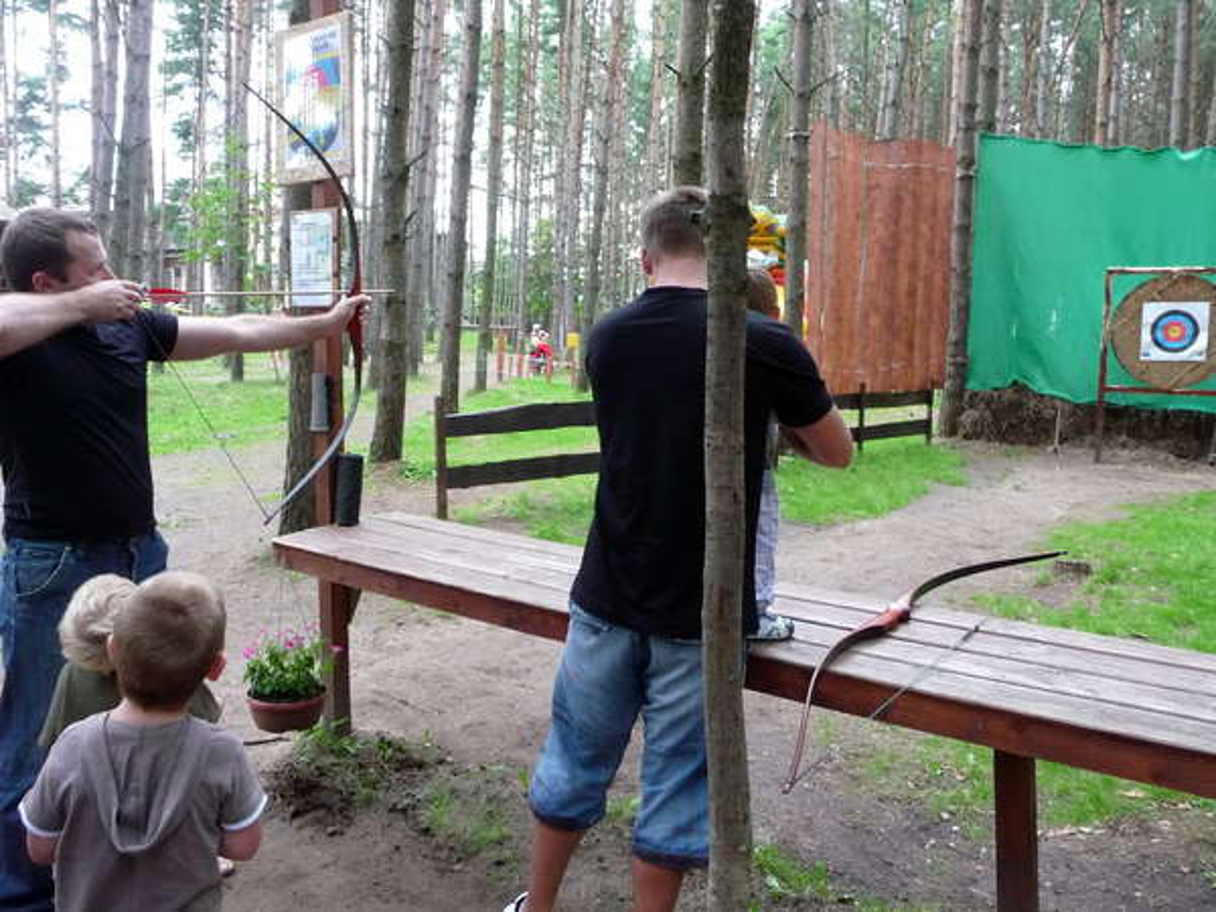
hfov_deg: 63.4
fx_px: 984
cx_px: 608
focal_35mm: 28
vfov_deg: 49.7
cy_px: 456
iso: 400
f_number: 3.3
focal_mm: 4.7
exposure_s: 1/20
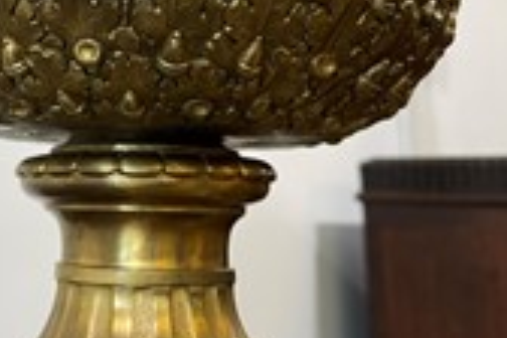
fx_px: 873
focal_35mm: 62
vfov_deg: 20.1
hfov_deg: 31.3
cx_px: 78
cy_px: -103
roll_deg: -2.4
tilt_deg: +19.0
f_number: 1.6
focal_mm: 5.1
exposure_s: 1/50
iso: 64
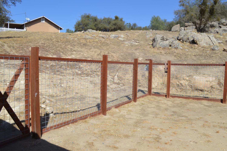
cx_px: 114
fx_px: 170
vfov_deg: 47.8
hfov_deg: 67.4
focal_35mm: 27
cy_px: 76
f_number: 8
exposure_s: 1/250
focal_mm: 18
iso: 100
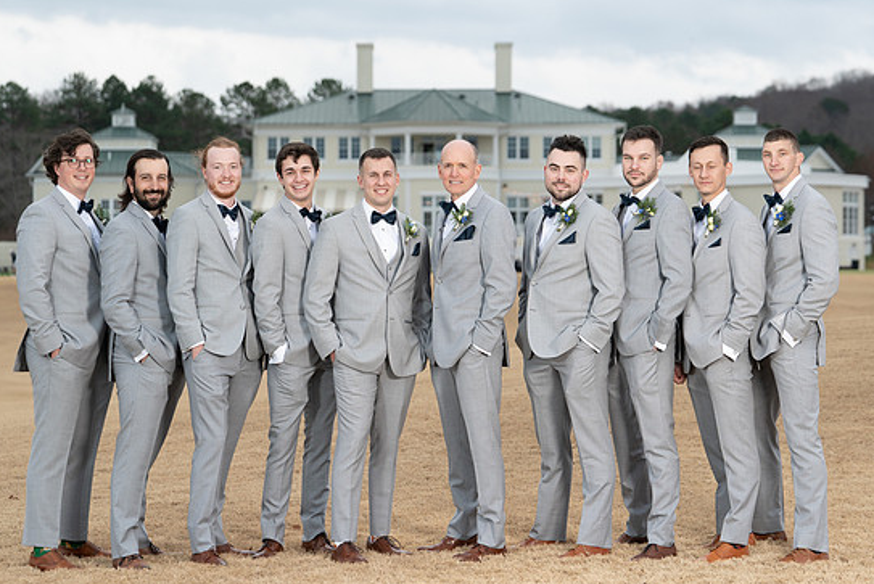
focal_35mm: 129
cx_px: 419
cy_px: 289
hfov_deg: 15.9
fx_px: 3134
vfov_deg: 10.7
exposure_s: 1/250
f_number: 5
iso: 320
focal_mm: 109
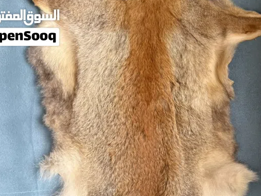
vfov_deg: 46.5
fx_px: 226
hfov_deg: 59.9
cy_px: 119
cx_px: 136
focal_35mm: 30
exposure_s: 1/60
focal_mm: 6.76
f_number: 1.78
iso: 250
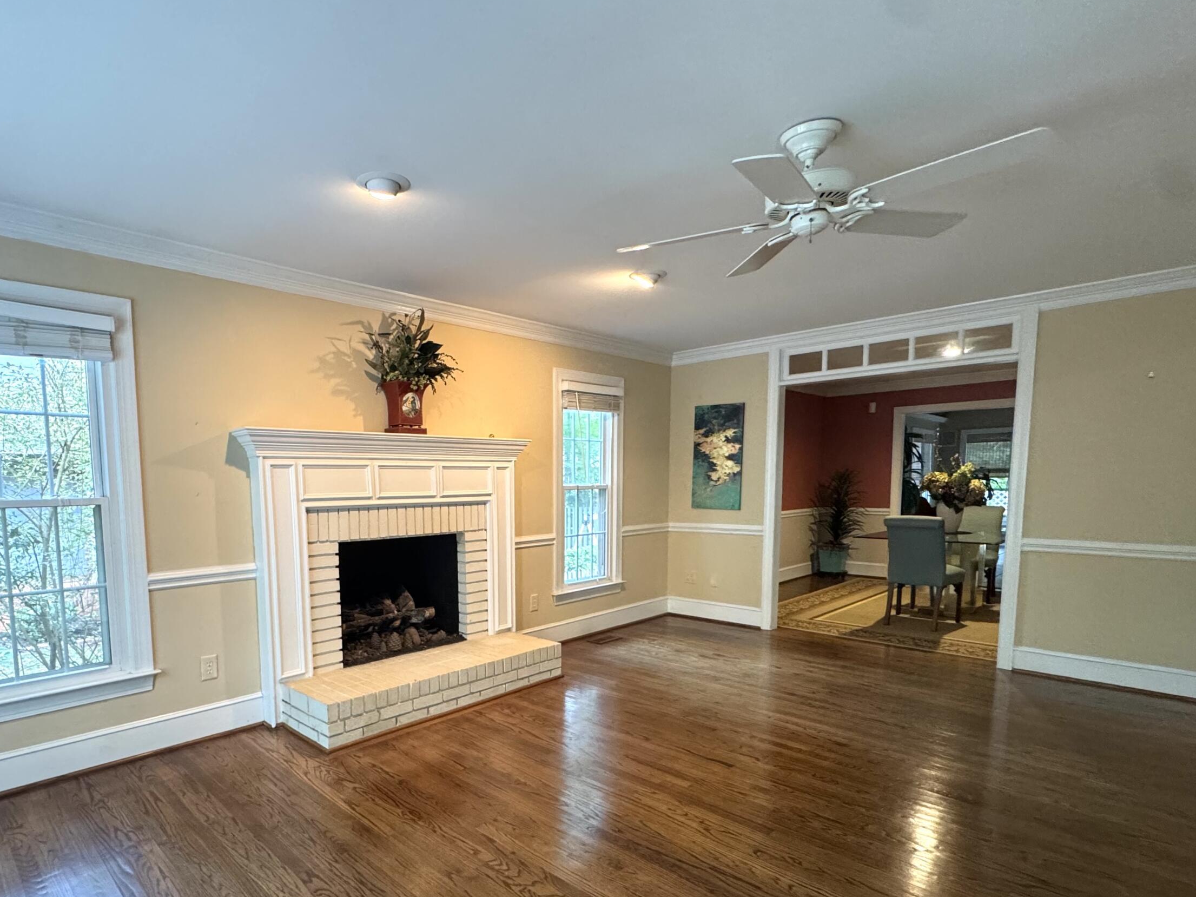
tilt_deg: -5.9
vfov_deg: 67.8
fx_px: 656
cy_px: 549
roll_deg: +0.7
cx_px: 478
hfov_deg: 83.6
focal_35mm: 19
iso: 400
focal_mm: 2.22
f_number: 2.2
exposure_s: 1/60
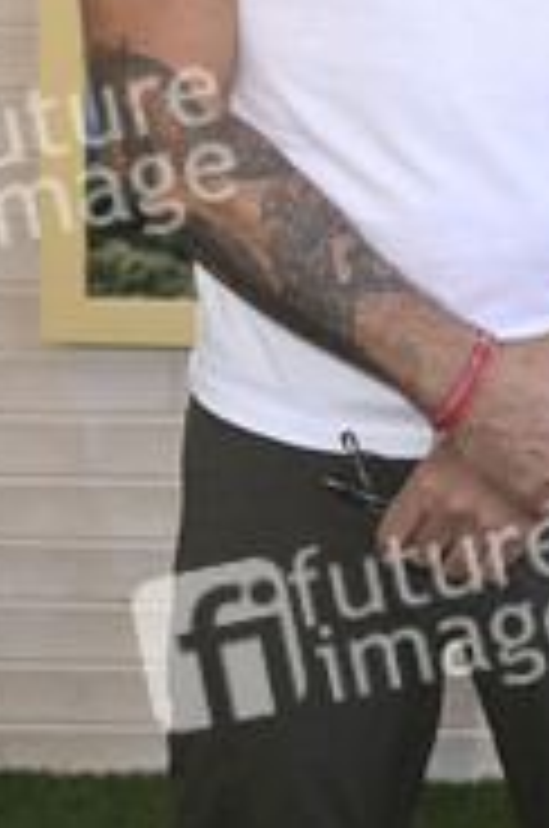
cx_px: 495
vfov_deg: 15.9
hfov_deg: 10.8
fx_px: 2893
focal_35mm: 126
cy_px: -50
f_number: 6.3
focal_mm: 58
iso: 640
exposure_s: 1/250
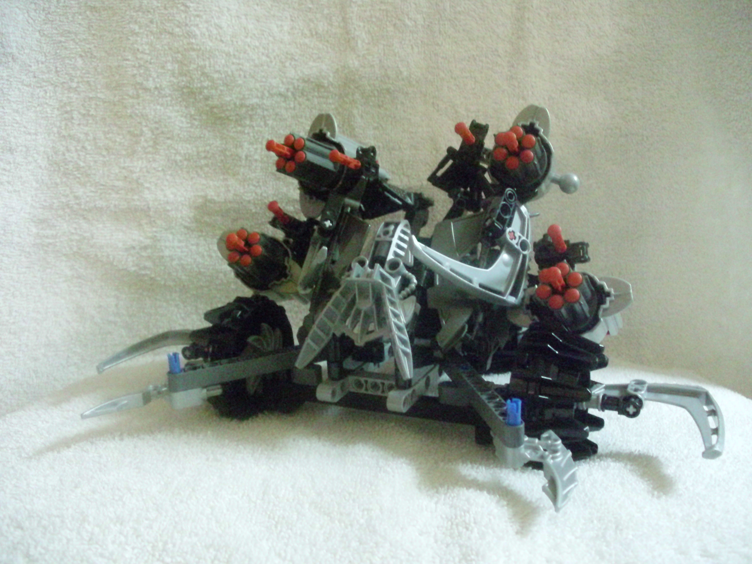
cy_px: 282
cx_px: 376
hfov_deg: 49.0
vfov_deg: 37.7
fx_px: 826
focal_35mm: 38
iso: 1600
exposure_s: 1/14
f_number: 3.1
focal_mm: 6.3
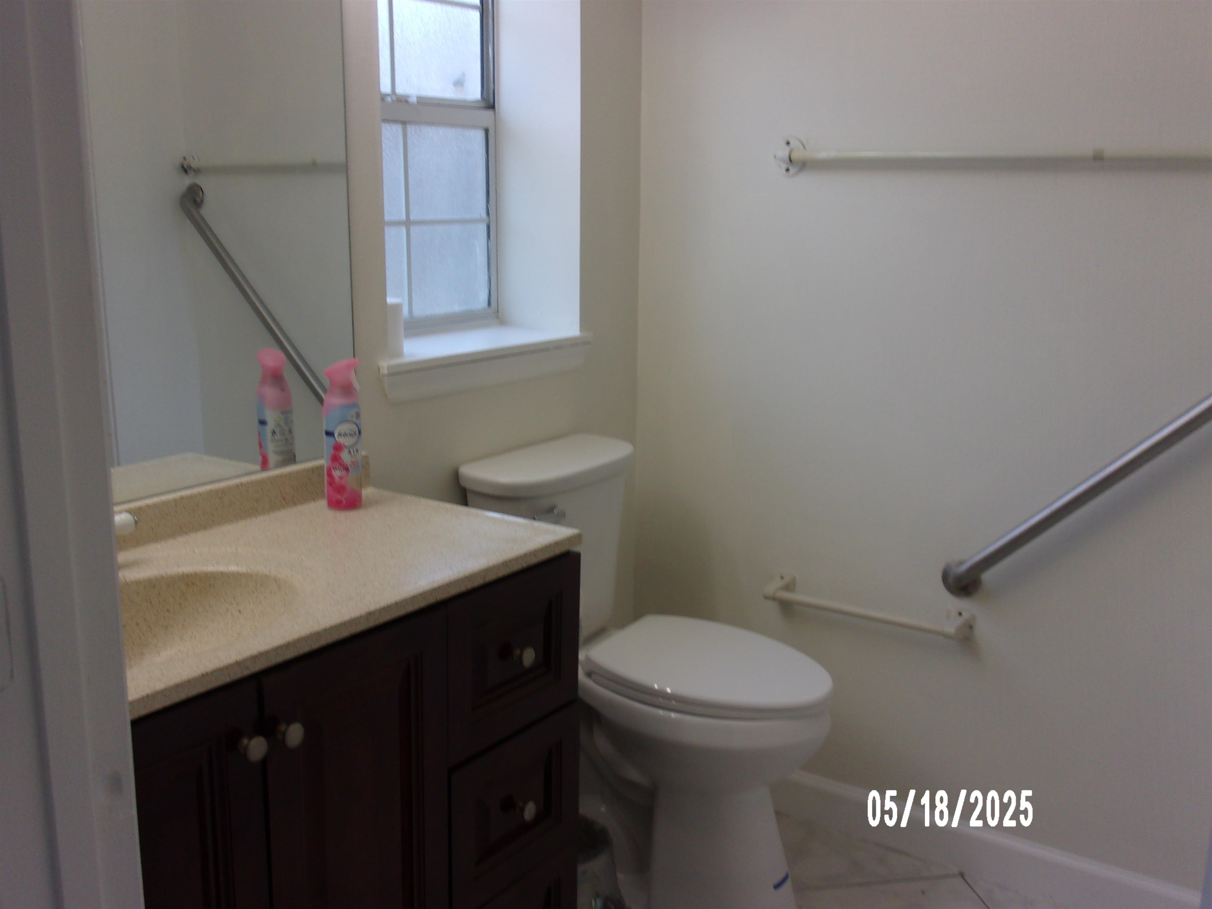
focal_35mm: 36
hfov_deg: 51.4
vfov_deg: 39.7
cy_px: 454
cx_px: 606
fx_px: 1260
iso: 80
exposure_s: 1/60
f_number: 4.5
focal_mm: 6.4
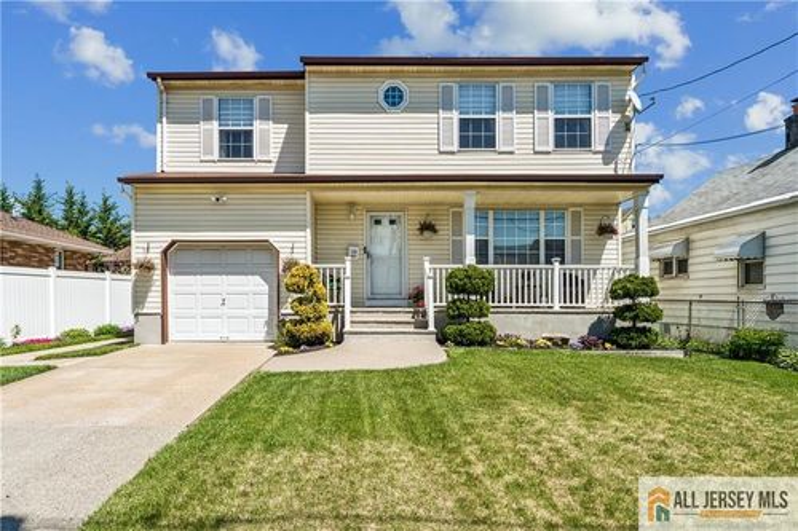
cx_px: 399
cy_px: 266
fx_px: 472
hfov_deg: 80.4
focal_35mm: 21
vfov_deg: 58.8
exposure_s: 1/50
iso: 100
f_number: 22
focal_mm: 21.3
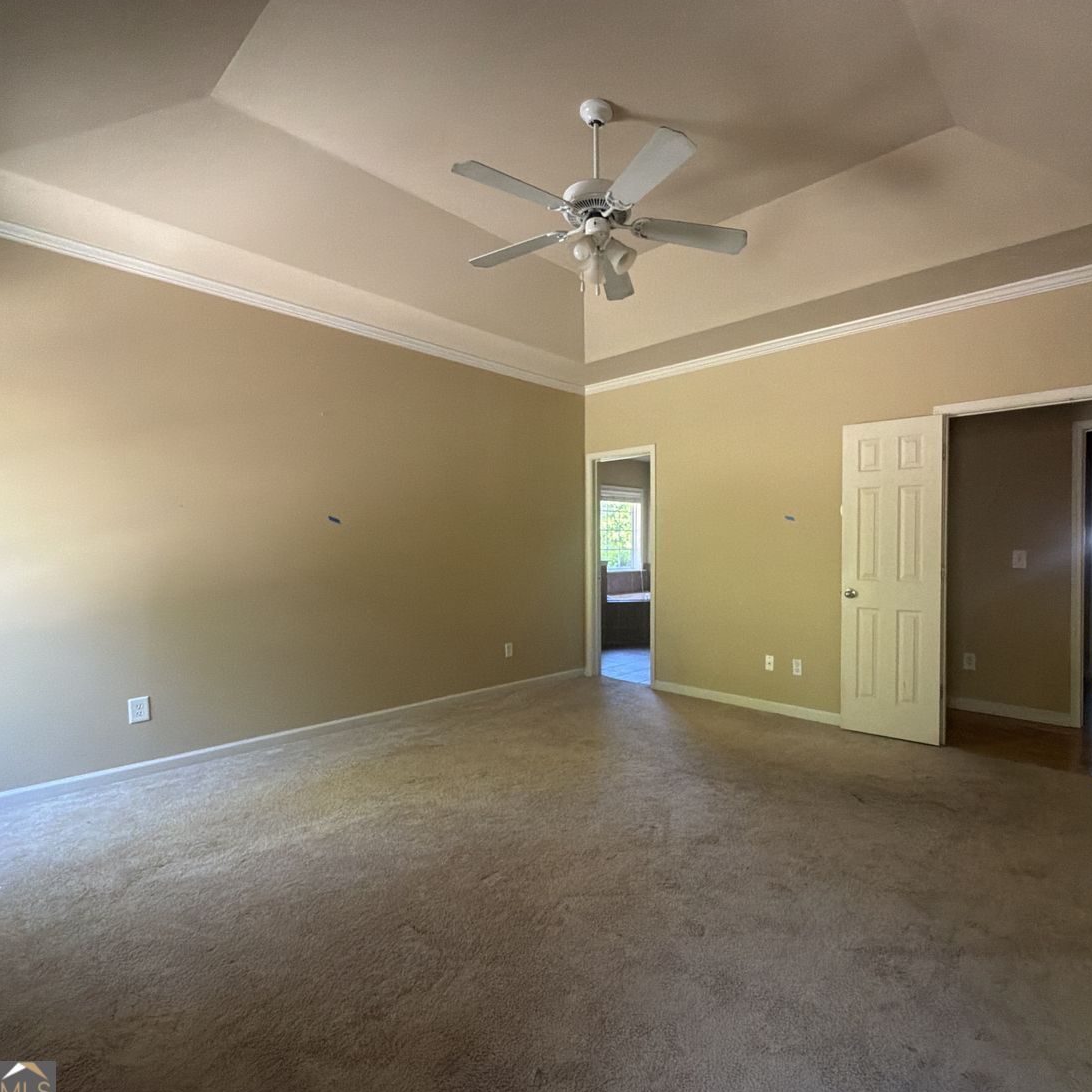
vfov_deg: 84.0
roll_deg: -0.2
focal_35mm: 17
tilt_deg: -0.4
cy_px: 554
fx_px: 607
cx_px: 637
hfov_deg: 83.3
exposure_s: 1/60
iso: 500
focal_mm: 2.22
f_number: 2.2
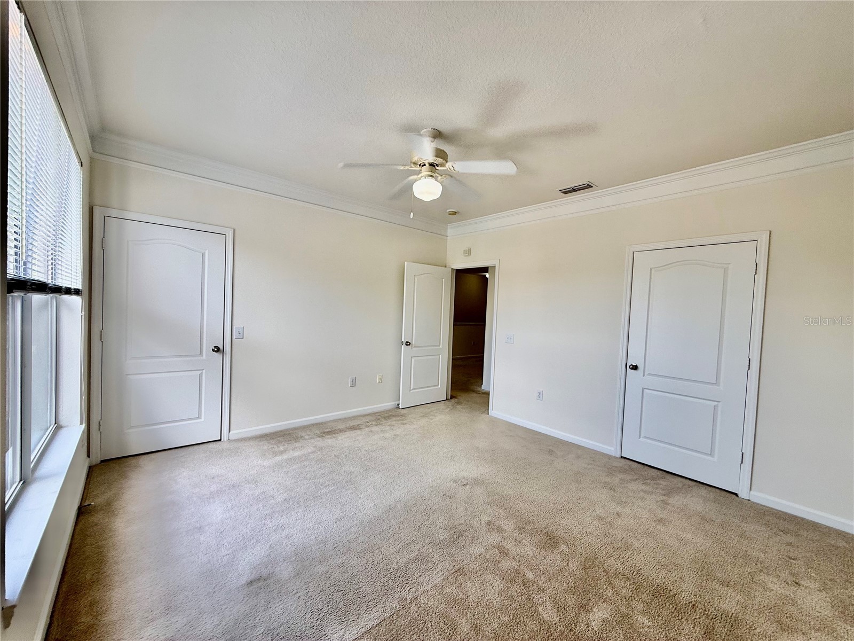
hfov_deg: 102.1
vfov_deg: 85.7
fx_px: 345
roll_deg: -2.8
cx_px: 427
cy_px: 320
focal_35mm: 14
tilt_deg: -1.0
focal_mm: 2.22
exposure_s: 1/149
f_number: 2.2
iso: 50
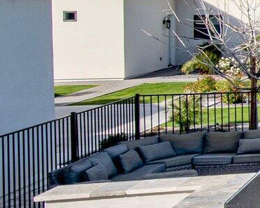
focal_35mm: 83
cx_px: 707
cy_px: -7
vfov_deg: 18.0
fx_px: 639
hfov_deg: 12.9
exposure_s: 1/250
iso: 250
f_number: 11
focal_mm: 16
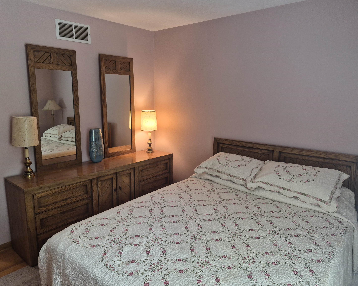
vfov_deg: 58.8
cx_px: 177
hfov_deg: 70.3
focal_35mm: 24
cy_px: 143
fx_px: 254
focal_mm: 5.4
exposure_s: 1/120
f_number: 1.8
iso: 320
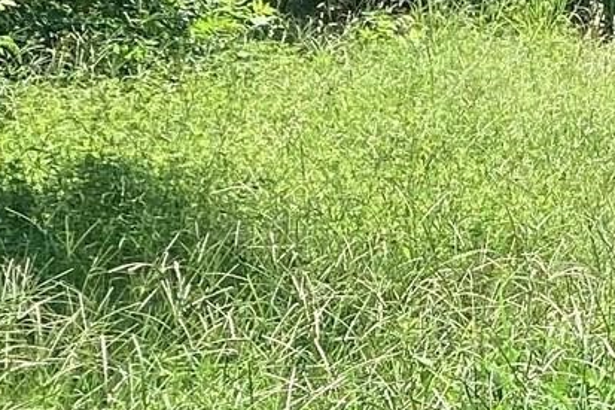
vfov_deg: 8.5
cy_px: 420
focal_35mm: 160
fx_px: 2732
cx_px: 410
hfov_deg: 12.8
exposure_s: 1/424
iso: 25
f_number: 2.4
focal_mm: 3.3
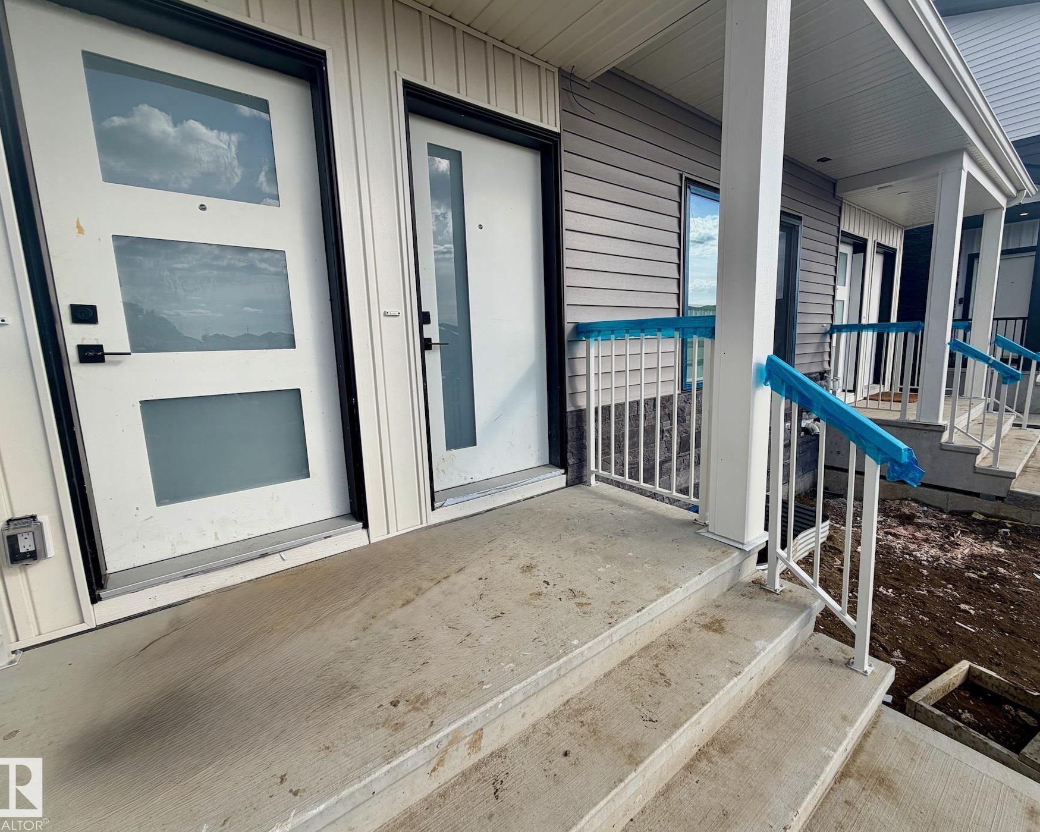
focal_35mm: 15
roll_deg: +1.8
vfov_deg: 84.0
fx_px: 462
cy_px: 410
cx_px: 554
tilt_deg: -8.4
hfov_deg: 96.7
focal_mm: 2.22
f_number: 2.2
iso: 25
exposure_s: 1/770
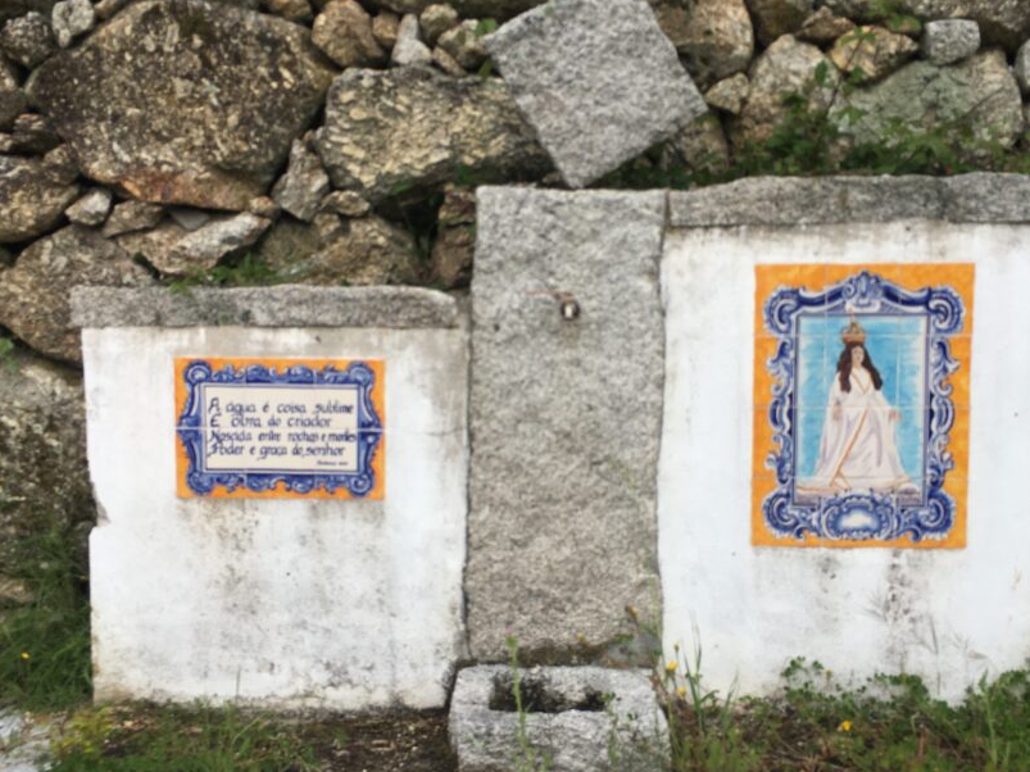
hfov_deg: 50.1
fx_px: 1101
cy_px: 426
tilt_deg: -5.0
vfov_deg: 38.6
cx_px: 567
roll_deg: -0.6
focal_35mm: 37
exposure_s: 1/1202
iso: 25
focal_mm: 4.15
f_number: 2.2
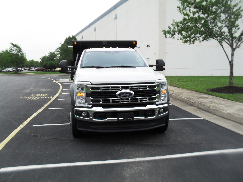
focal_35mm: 35
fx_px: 246
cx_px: 122
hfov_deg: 52.6
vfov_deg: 40.7
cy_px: 91
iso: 100
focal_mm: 6.3
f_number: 3.2
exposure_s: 1/250
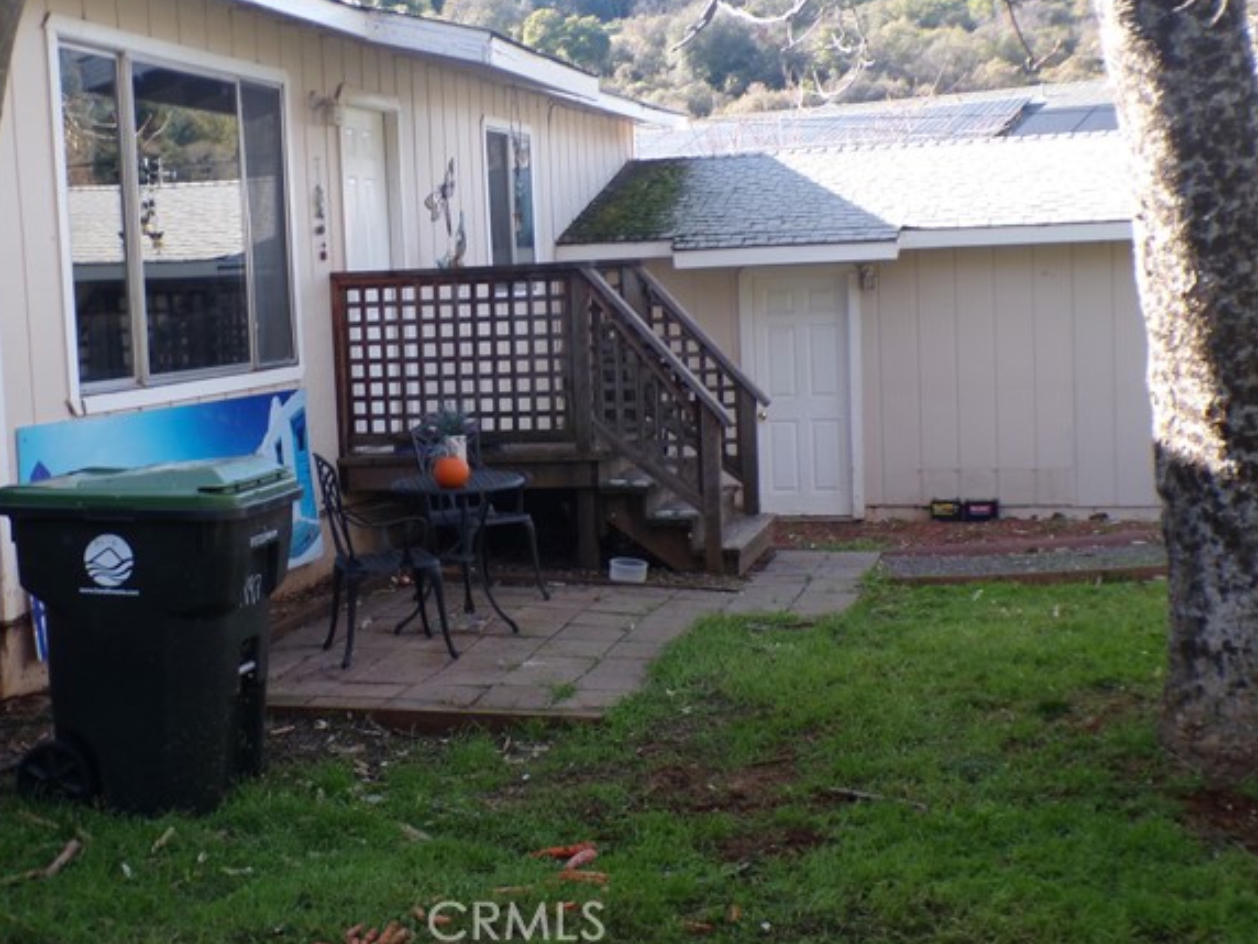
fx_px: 1708
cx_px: 600
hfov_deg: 40.4
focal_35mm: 47
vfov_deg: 30.9
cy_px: 425
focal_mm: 7.6
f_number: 3.4
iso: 100
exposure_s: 1/140
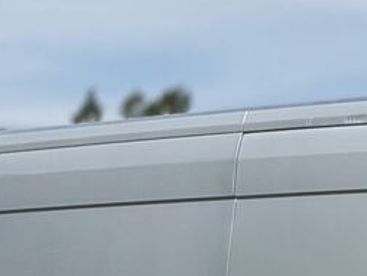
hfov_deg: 7.0
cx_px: 753
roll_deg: +0.9
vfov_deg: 5.4
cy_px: 516
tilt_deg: -0.5
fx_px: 2886
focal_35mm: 272
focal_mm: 6.76
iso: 64
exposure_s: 1/7143
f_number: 1.78
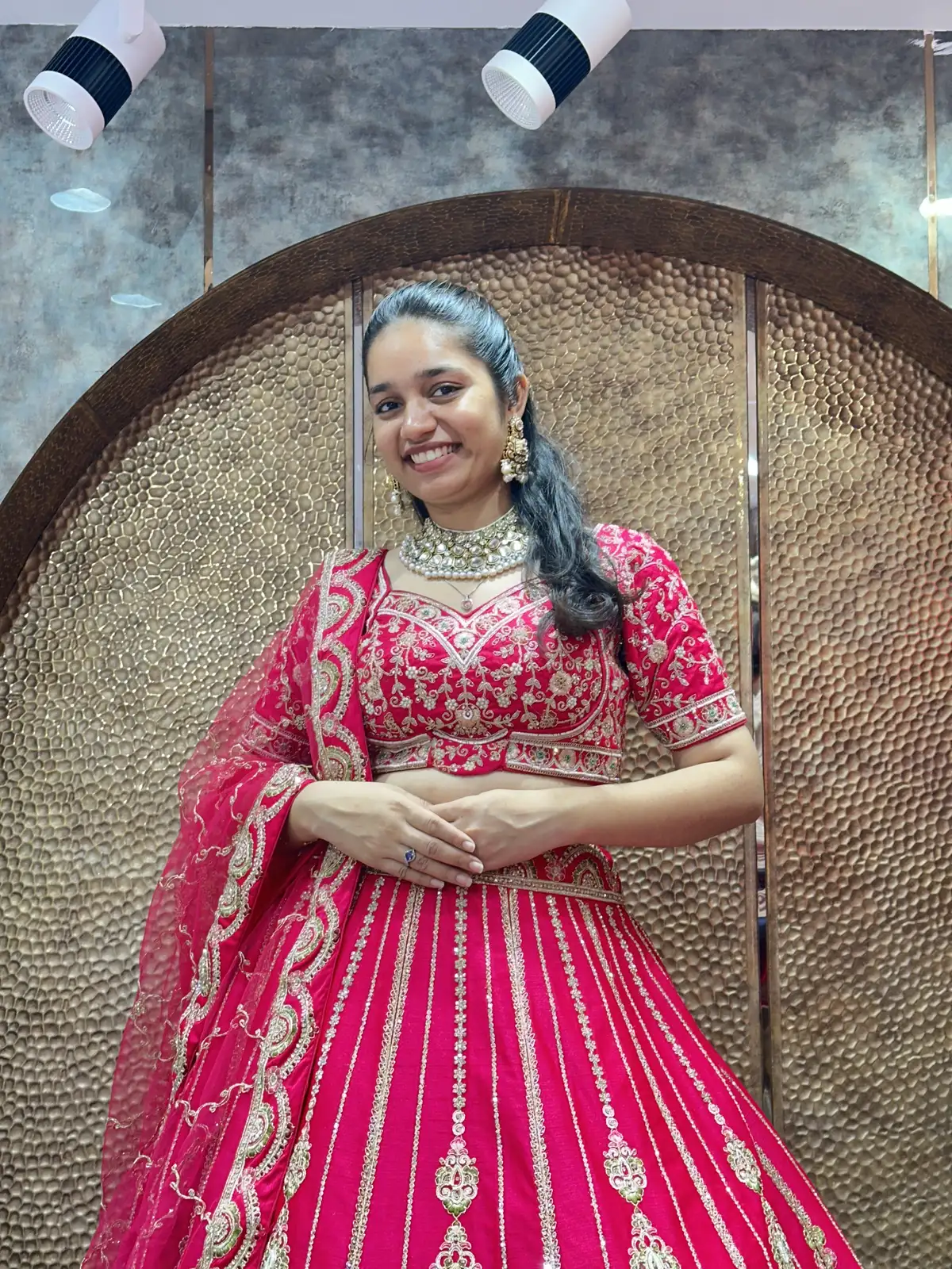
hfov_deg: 30.3
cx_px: 476
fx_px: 1760
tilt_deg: +6.6
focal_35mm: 48
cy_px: 634
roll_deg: -0.5
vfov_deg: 39.7
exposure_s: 1/50
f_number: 1.78
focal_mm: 6.86
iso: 80
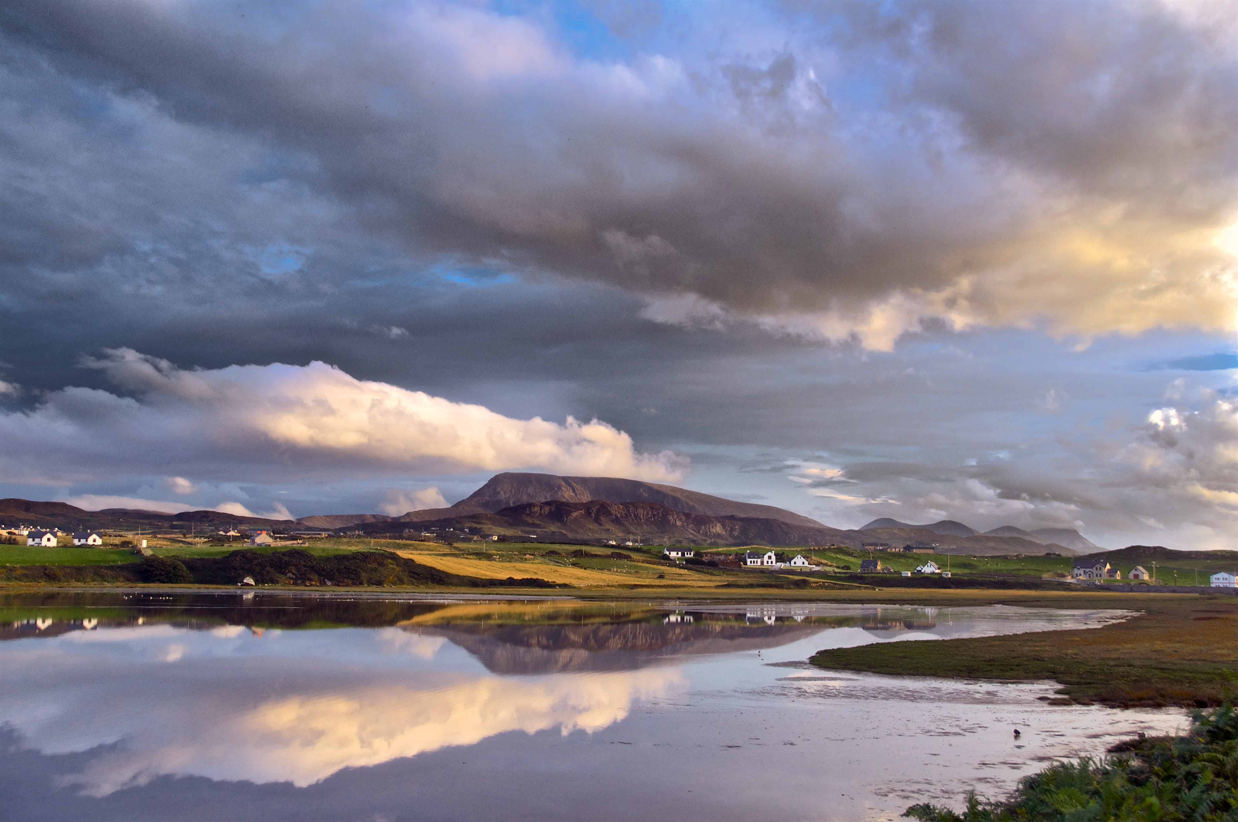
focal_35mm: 39
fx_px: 1339
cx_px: 619
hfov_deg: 49.6
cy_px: 411
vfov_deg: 34.1
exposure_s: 1/80
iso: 200
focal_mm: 26
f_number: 5
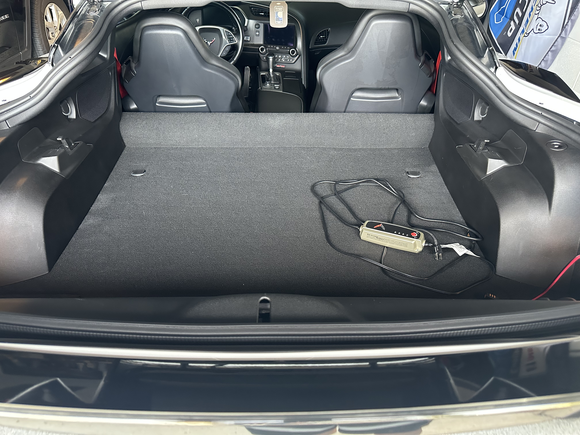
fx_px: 402
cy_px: 218
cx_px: 290
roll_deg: -1.0
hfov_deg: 71.6
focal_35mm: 24
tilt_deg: -37.2
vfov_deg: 56.8
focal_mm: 6.86
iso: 640
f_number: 1.78
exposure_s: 1/60
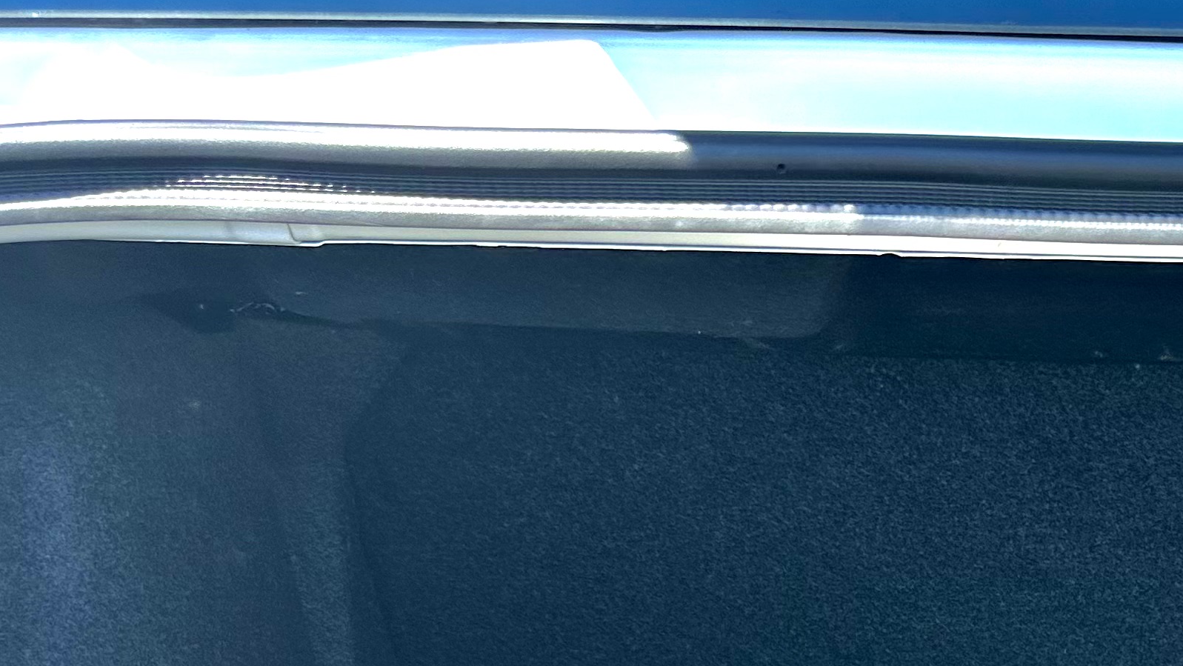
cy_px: 939
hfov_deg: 30.0
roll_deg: -2.1
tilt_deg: -27.4
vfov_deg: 16.9
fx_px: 2071
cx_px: 1137
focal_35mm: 66
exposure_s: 1/952
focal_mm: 6.86
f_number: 1.78
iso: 80
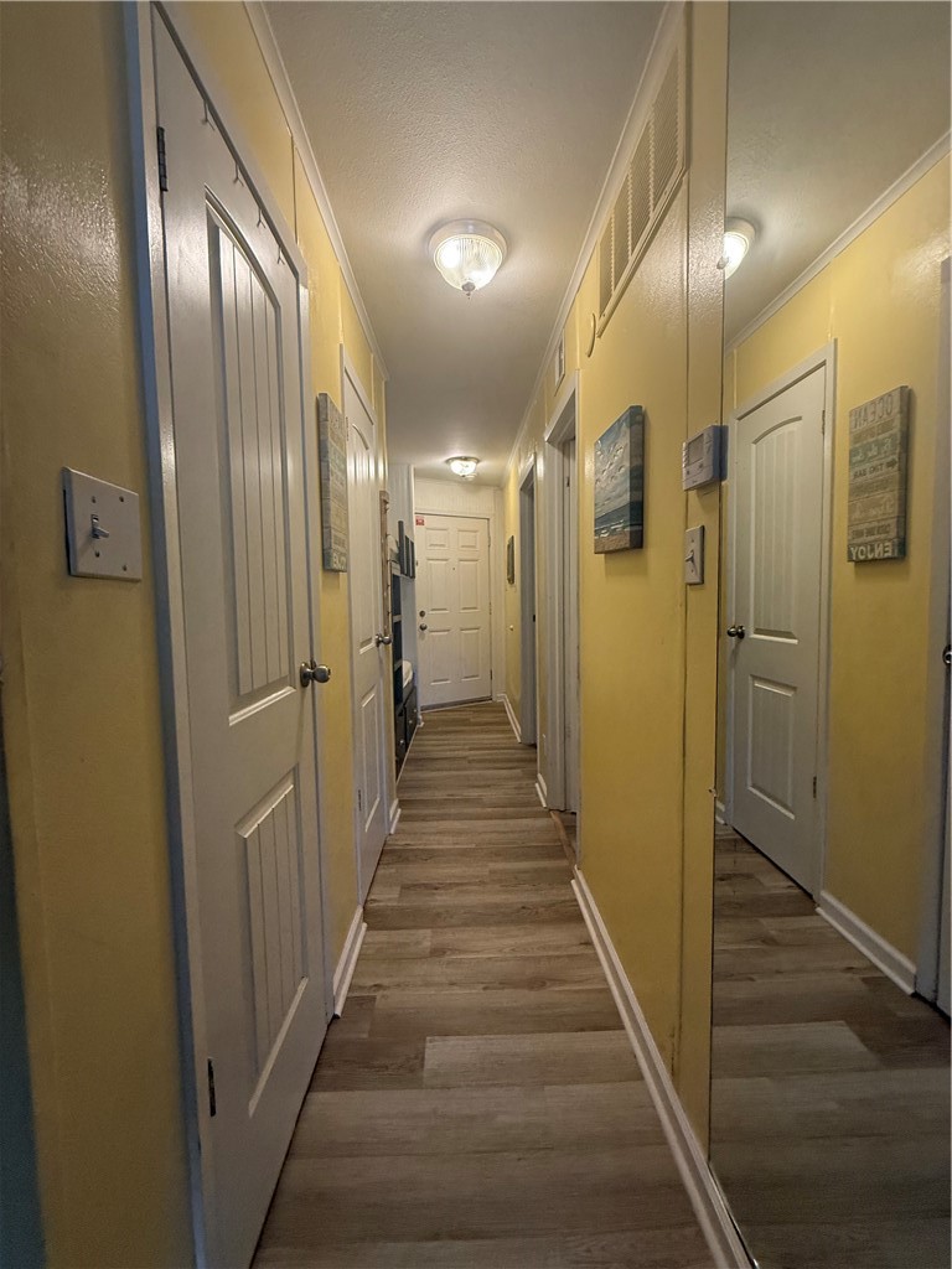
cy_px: 634
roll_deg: -0.3
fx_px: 513
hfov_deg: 85.7
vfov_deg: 102.1
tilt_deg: -4.5
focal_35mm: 14
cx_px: 476
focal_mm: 2.22
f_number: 2.2
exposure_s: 1/120
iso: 320
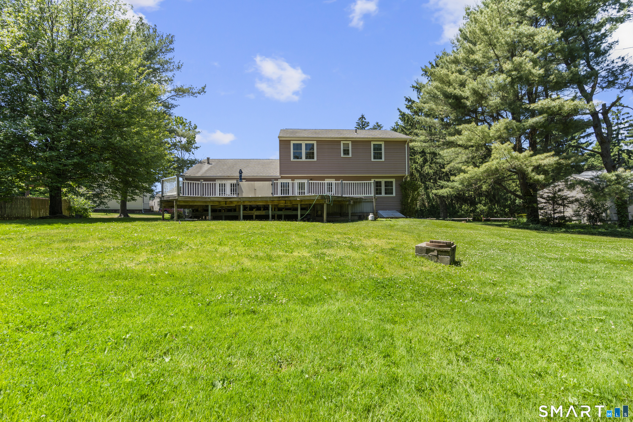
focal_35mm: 16
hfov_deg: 96.7
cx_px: 316
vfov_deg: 73.7
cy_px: 211
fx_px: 281
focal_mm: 16
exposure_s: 1/40
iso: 250
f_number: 9
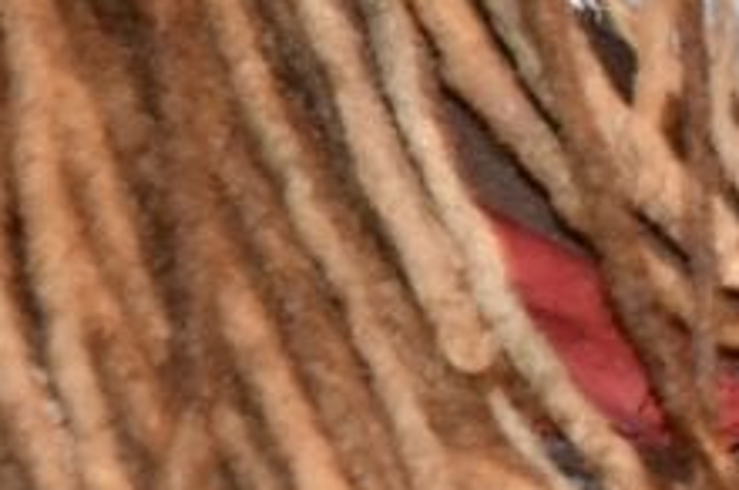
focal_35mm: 1749
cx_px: 1176
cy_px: -314
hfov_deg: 1.2
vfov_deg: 0.8
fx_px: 35850
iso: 6400
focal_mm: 250
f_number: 6.3
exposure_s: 1/60
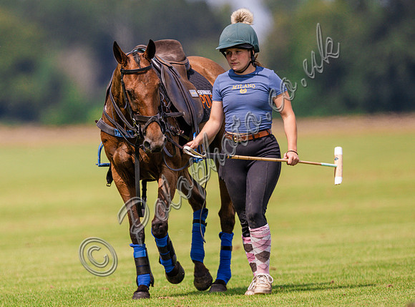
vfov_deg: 1.9
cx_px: 141
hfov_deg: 2.5
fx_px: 9397
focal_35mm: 788
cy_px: 141
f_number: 4
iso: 400
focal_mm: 500
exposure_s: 1/2500
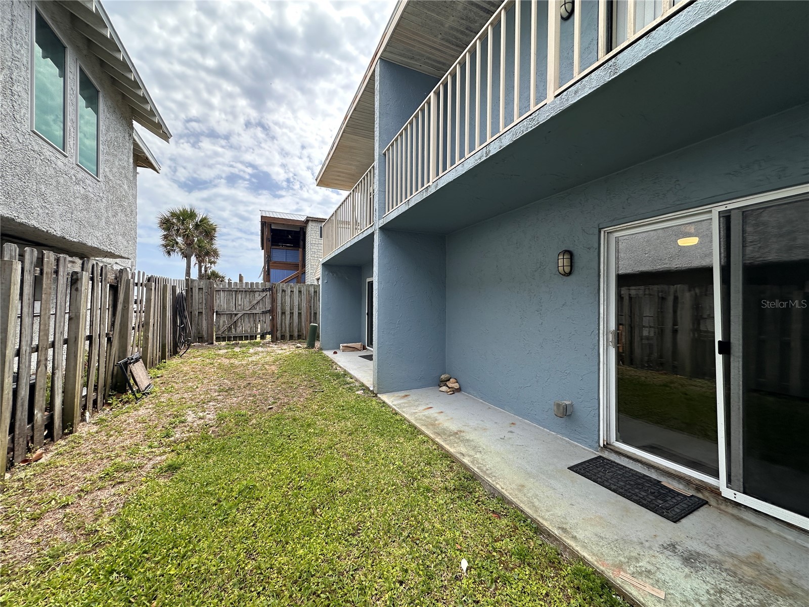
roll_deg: -1.0
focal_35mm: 14
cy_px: 304
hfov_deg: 102.1
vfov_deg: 85.7
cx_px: 404
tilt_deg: +0.0
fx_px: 327
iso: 40
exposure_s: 1/606
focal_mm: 2.22
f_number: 2.2
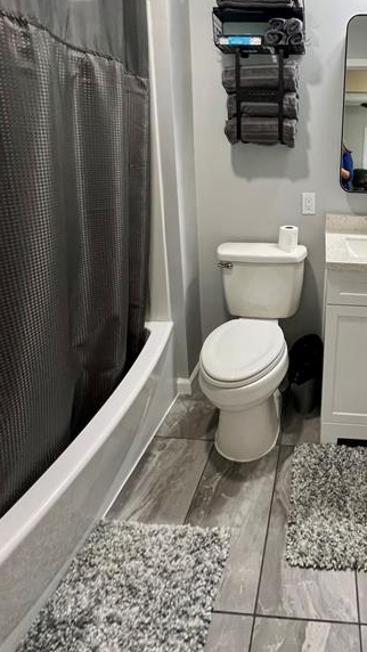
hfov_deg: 53.6
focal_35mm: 19
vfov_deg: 87.3
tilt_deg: -13.5
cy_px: 234
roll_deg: -2.3
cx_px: 304
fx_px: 329
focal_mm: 1.57
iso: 250
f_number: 1.8
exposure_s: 1/60
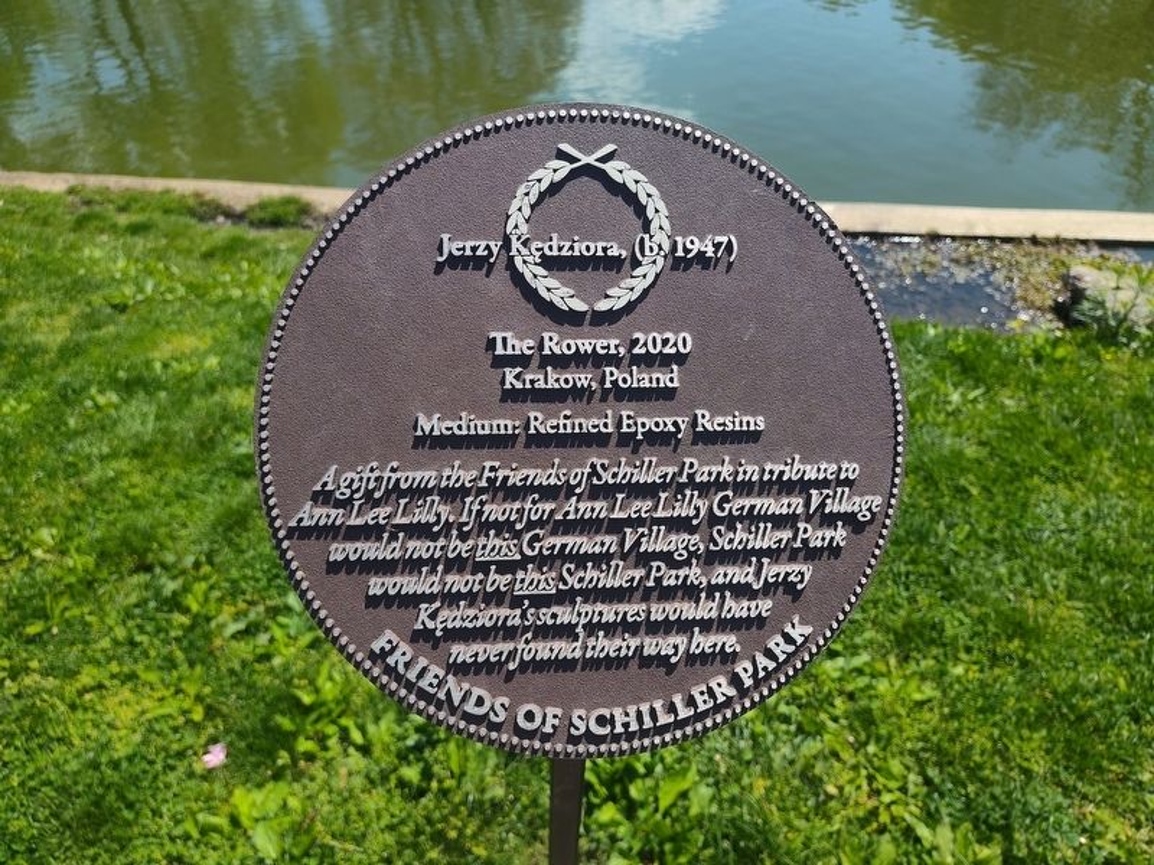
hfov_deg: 73.9
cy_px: 432
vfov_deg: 58.9
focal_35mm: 23
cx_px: 577
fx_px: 767
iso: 100
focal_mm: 5.56
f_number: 1.8
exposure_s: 1/1027
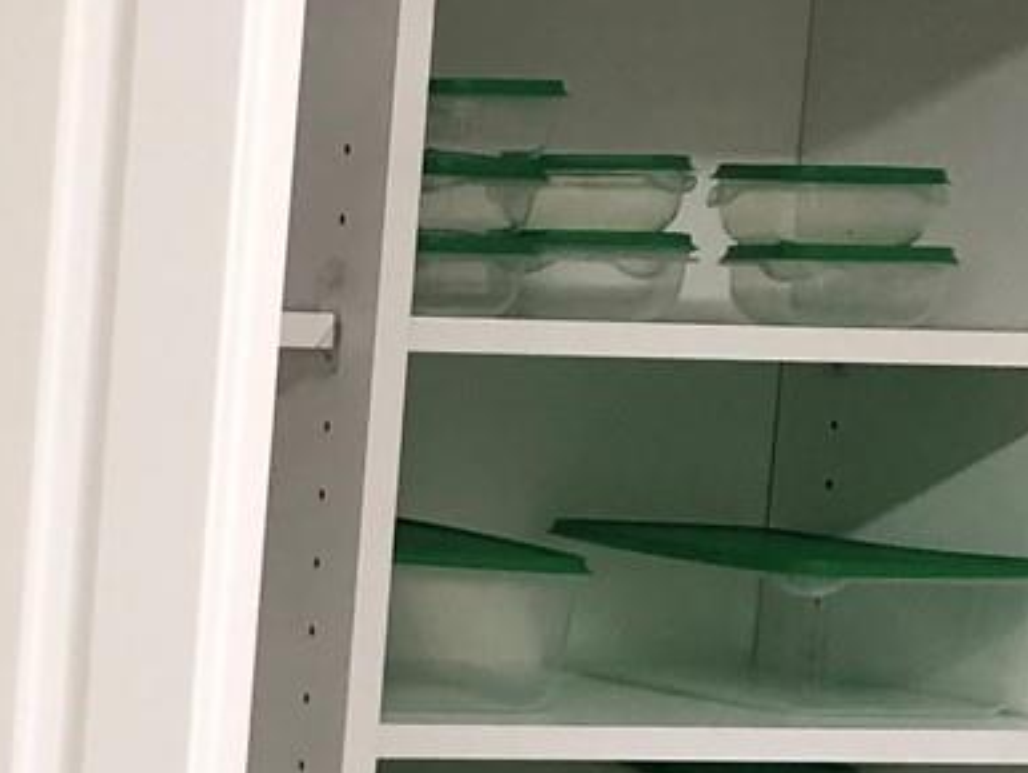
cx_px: -1052
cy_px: 677
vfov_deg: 12.7
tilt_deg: -6.6
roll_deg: -0.8
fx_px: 3447
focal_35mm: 116
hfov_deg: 14.1
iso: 40
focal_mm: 3.99
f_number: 1.8
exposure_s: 1/24
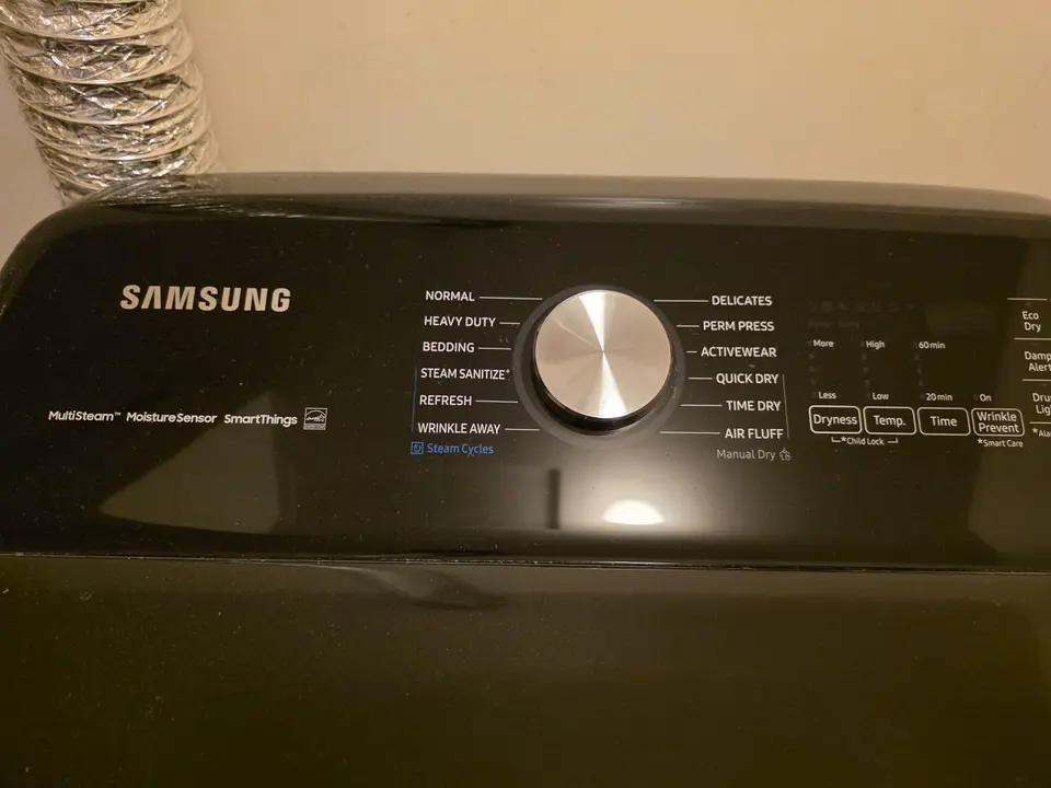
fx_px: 698
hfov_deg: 73.9
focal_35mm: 23
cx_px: 526
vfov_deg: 58.9
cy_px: 394
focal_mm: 6.3
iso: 2000
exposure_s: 1/120
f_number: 1.7
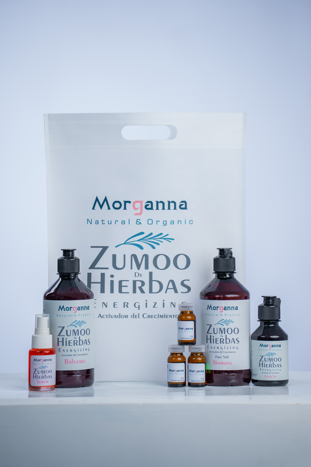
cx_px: 156
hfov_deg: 8.2
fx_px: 2177
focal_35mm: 168
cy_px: 234
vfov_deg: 12.2
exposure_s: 1/200
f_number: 3.2
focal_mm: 168
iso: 50
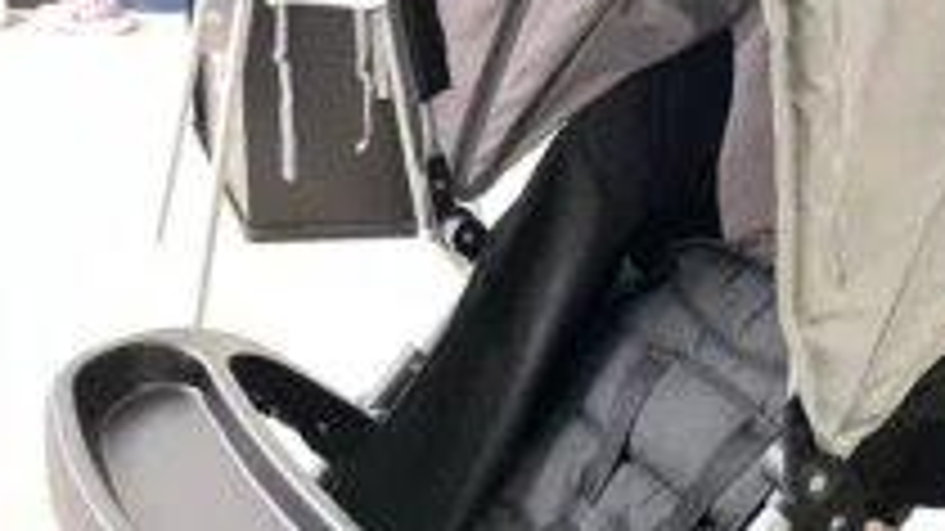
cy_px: 540
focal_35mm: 54
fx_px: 1353
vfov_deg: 21.4
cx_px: 603
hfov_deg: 38.2
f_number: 1.5
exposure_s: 1/17
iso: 1250
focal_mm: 5.7
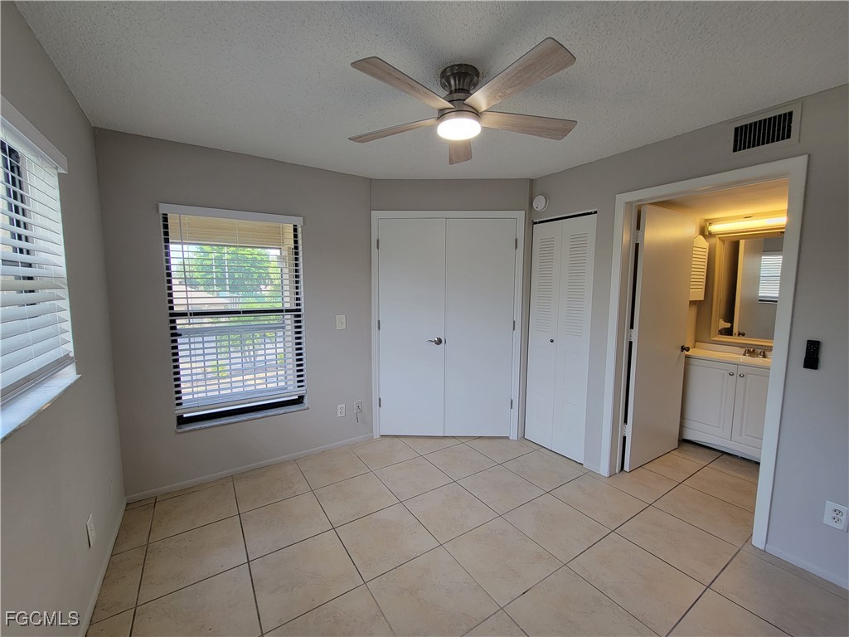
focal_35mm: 13
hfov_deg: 106.2
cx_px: 424
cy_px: 318
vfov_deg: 89.9
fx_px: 319
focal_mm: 2.2
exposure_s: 1/60
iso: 64
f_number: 2.2
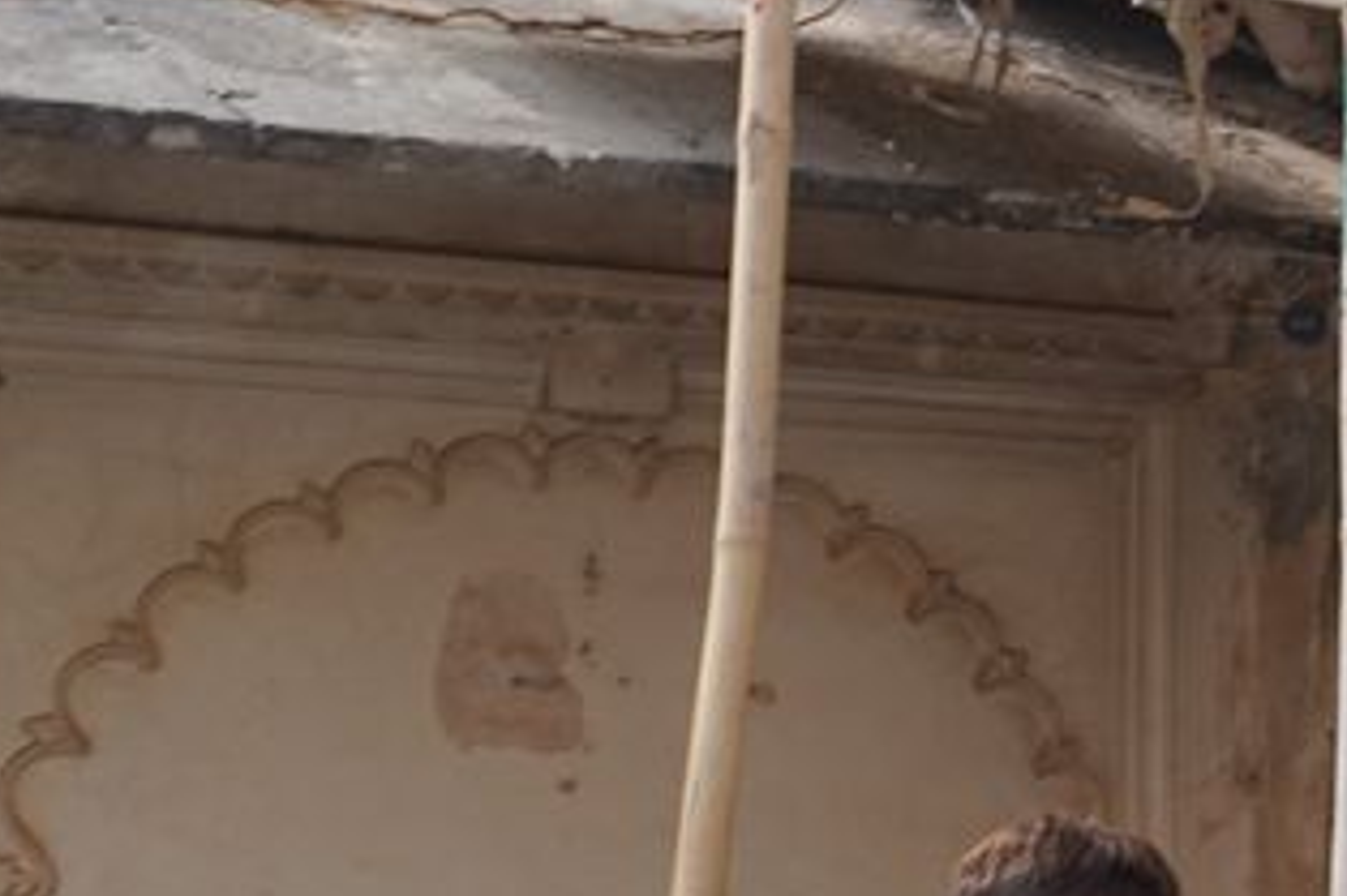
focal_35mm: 153
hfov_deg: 10.7
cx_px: 3603
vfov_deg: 8.9
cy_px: 690
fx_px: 5721
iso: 100
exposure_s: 1/100
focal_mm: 24
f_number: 10
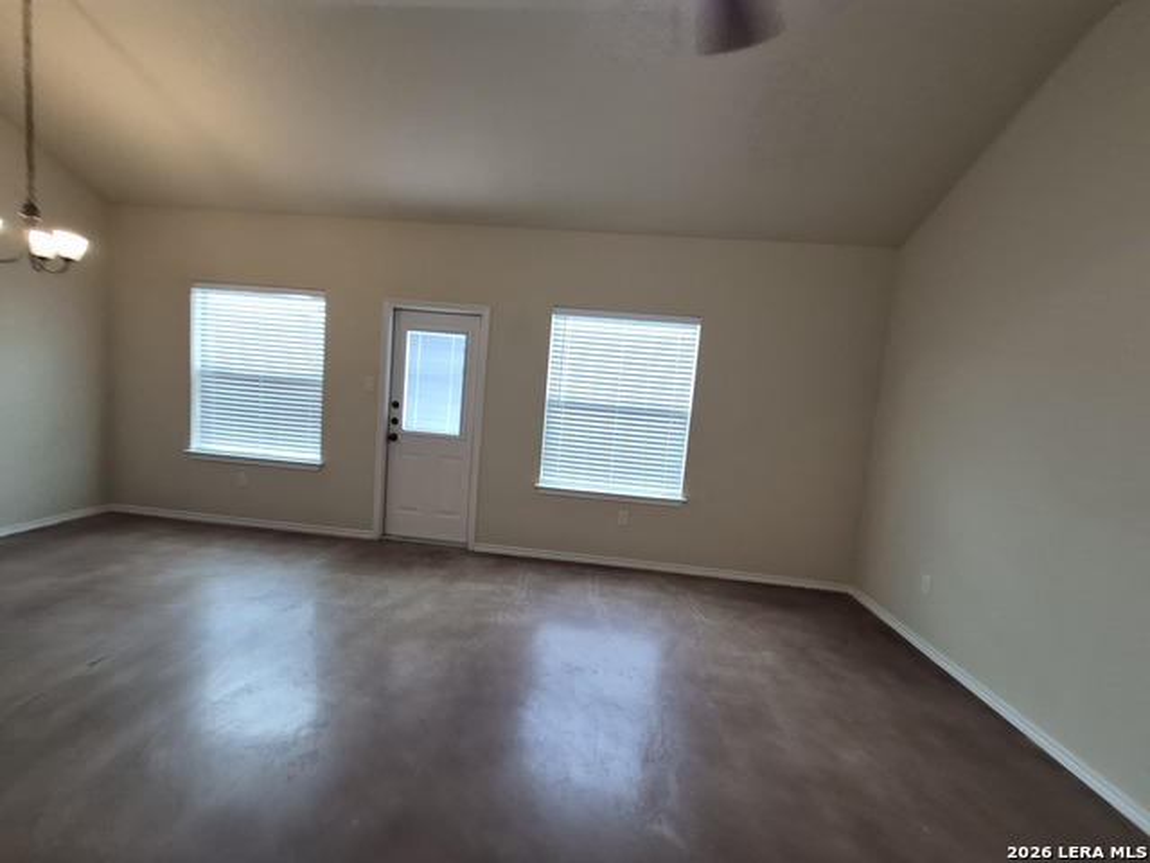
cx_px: 575
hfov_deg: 106.2
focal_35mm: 13
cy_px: 432
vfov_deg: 89.9
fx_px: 432
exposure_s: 1/60
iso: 160
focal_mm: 1.74
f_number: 2.2
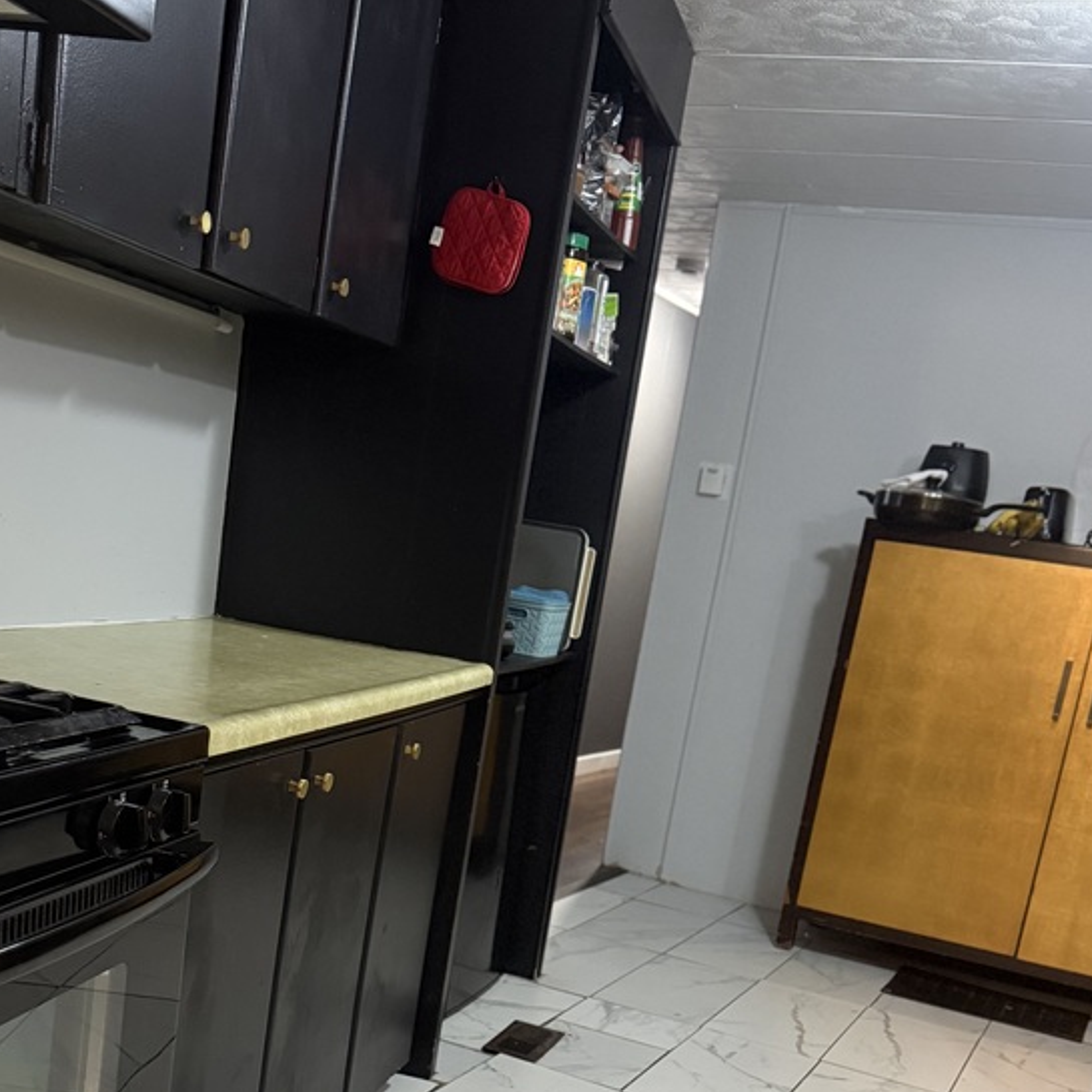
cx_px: 459
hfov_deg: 39.9
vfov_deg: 38.4
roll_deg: -8.9
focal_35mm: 42
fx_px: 1499
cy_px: 888
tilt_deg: -14.2
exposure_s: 1/40
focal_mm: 6.76
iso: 640
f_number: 1.78
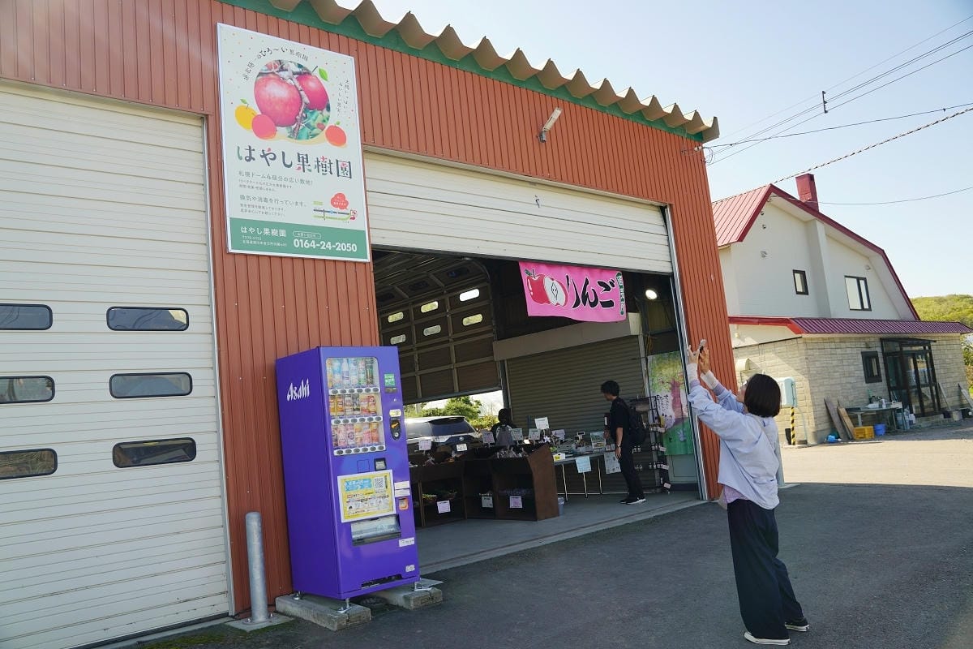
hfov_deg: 65.5
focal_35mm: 28
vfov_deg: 46.4
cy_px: 324
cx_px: 486
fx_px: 757
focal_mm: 28
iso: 100
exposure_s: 1/100
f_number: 5.6
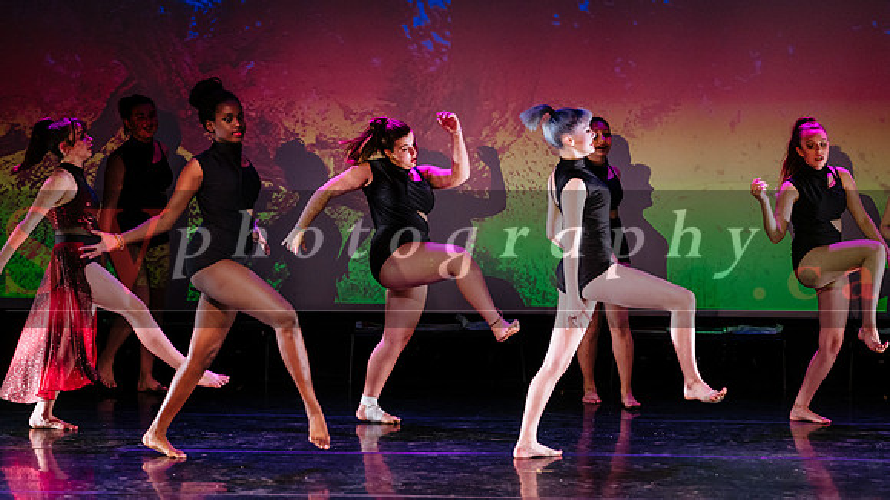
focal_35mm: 155
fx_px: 3658
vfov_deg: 7.8
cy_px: 296
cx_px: 445
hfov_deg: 13.9
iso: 1250
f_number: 2.8
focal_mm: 148
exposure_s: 1/500
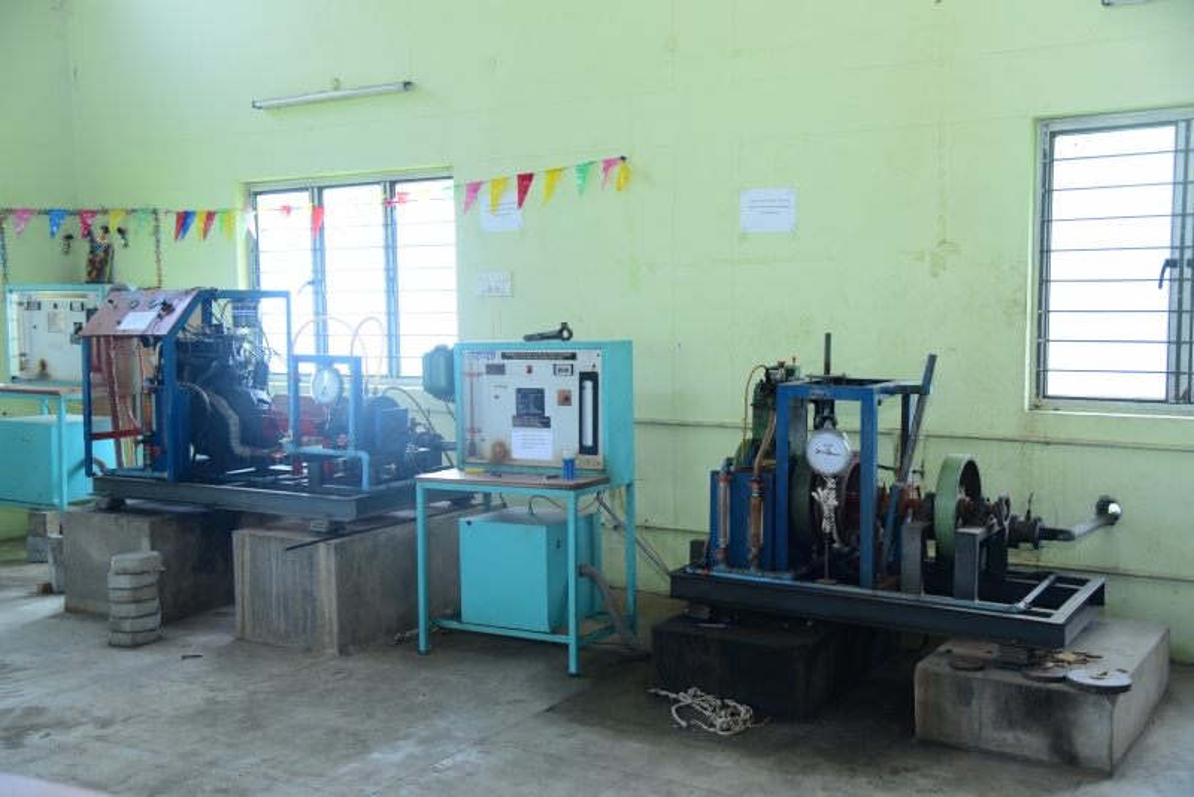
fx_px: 1261
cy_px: 398
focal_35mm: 38
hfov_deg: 50.7
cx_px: 597
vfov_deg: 35.1
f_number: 4
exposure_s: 1/125
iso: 1000
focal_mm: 38
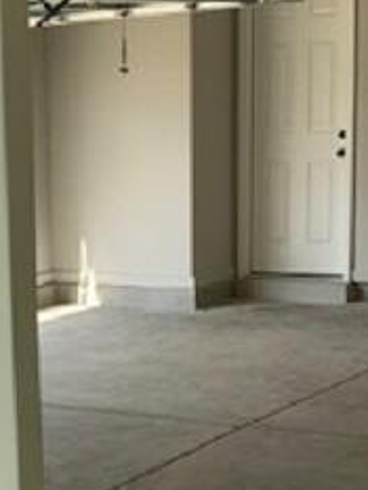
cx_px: -40
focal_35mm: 95
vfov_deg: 20.4
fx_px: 1345
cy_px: 386
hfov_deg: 15.2
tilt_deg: -10.3
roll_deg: +2.0
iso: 25
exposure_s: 1/737
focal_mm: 4.25
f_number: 1.8
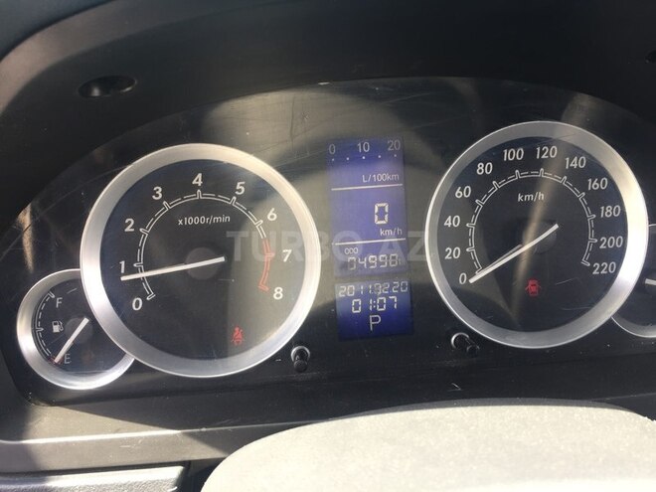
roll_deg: +0.9
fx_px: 550
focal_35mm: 29
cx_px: 328
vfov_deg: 48.2
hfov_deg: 61.7
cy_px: 246
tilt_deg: -27.4
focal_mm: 4.15
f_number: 2.2
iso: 32
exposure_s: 1/115
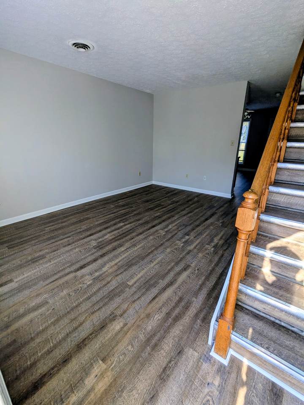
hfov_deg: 78.1
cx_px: 152
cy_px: 202
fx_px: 187
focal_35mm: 16
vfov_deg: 94.5
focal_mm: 2.35
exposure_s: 1/120
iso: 76
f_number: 2.2
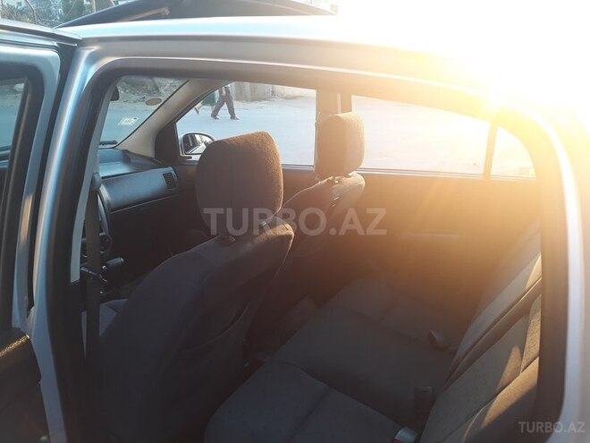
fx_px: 460
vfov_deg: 51.4
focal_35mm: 27
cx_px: 295
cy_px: 222
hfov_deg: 65.3
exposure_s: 1/100
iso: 80
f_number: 1.7
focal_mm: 3.71
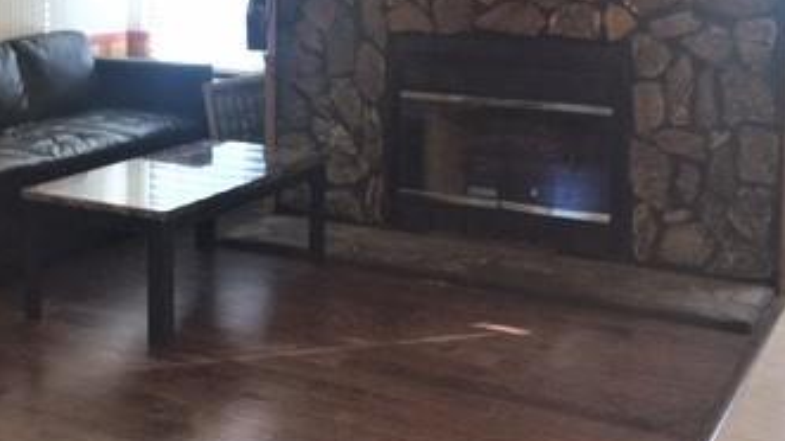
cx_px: 183
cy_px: 21
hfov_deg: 33.6
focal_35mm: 61
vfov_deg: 19.3
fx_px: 1269
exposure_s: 1/15
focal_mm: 4.15
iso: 40
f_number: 2.2
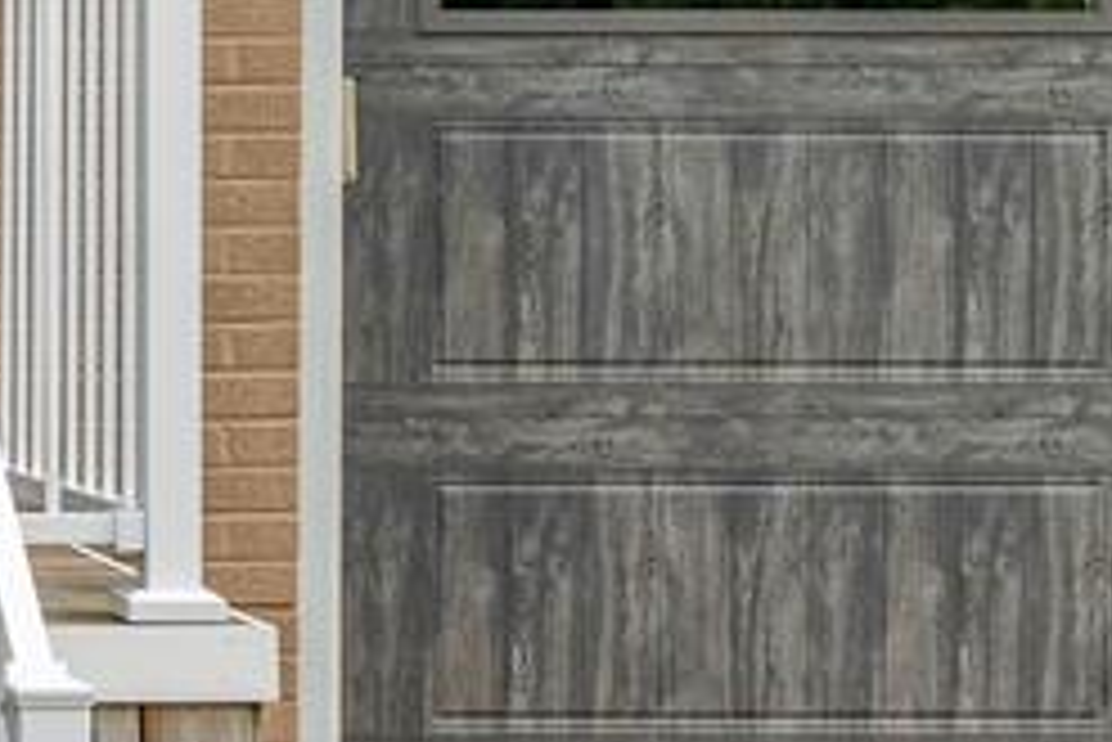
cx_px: -720
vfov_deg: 9.7
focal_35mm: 141
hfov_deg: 13.4
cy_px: 263
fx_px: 4358
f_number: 8
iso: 1600
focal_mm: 34
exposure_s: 1/800
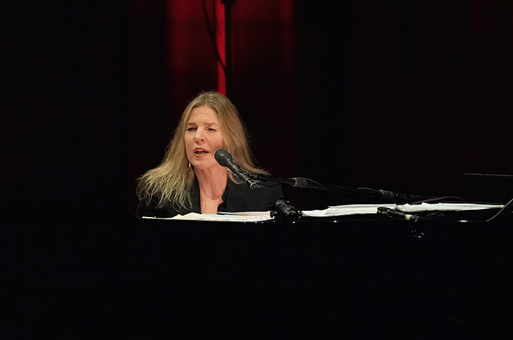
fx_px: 7047
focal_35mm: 496
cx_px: 275
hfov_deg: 4.2
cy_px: 156
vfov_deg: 2.8
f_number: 8
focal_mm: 400
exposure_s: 1/320
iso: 16000
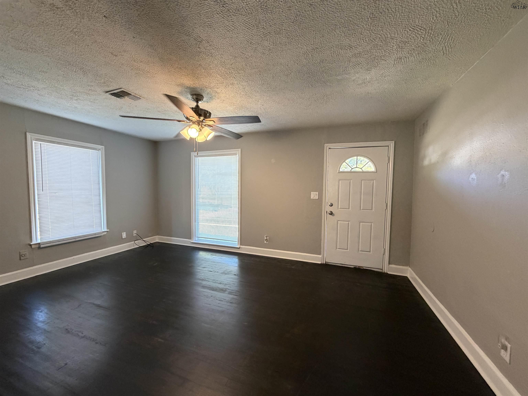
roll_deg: -0.3
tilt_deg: -2.5
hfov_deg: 102.1
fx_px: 214
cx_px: 264
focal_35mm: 14
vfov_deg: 85.7
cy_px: 198
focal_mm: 2.22
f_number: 2.2
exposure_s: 1/60
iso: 250
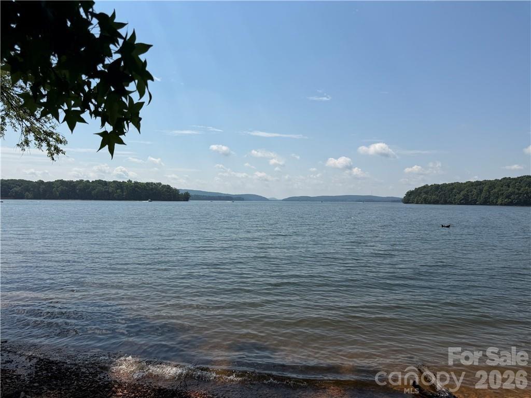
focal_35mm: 24
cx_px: 266
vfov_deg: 56.8
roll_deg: -0.2
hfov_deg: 71.6
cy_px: 199
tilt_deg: -0.5
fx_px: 368
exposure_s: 1/10309
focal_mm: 6.76
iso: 80
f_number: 1.78
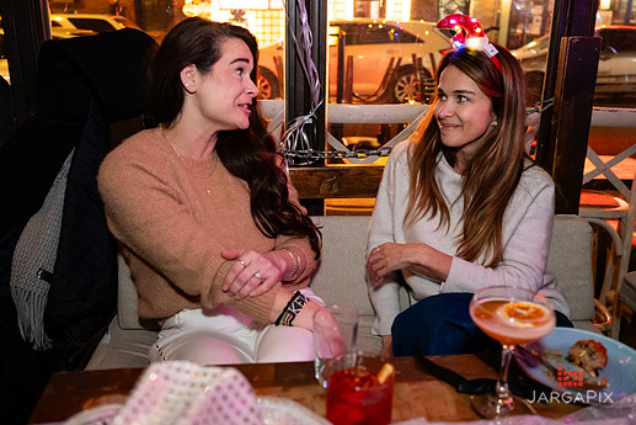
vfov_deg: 39.9
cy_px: 185
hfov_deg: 57.2
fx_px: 583
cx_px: 297
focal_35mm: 33
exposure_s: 1/100
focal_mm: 28
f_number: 3.2
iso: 3200
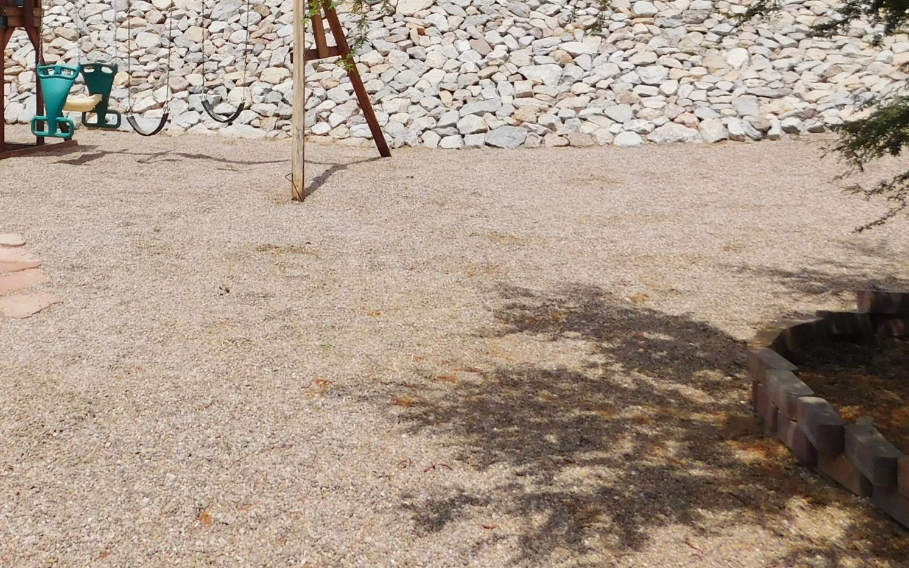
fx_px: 1214
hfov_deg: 39.5
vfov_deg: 24.9
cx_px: 187
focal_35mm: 49
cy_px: -19
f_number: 6
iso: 125
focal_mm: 4
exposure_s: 1/1000
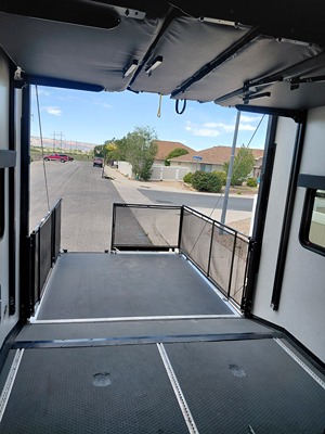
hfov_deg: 54.9
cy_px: 217
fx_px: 313
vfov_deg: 69.4
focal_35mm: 25
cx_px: 162
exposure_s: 1/816
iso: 50
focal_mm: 4.69
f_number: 1.8
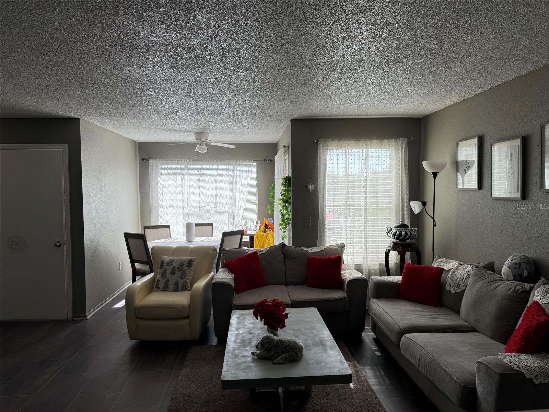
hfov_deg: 71.6
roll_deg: +0.6
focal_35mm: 24
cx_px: 274
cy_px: 206
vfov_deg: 56.8
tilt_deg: -5.3
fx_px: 381
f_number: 1.78
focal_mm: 6.76
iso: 80
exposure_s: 1/419
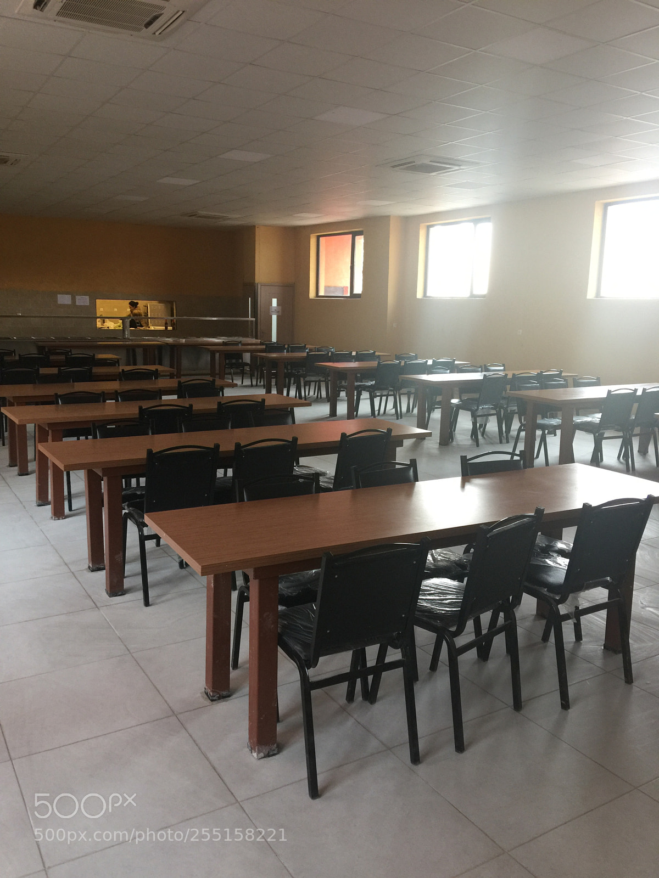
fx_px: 736
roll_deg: -1.5
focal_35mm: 29
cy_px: 439
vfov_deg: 61.7
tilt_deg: -9.1
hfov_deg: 48.2
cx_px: 330
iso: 50
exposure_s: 1/33
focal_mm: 4.15
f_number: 2.2
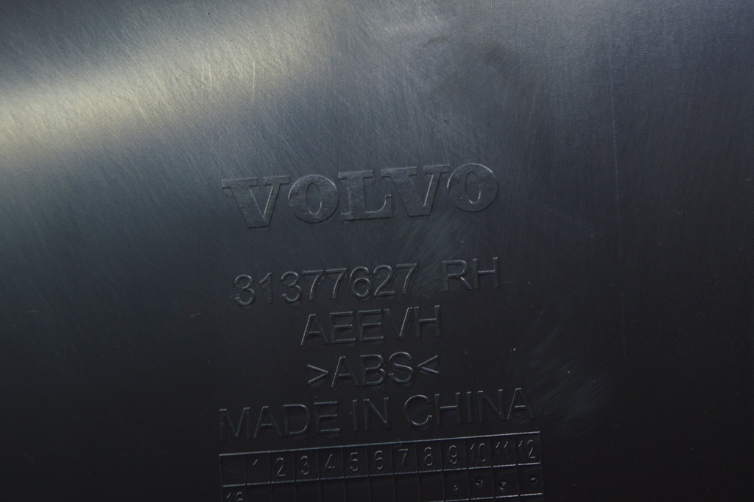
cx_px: 377
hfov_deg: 24.6
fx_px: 1726
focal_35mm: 82
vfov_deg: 16.5
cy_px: 251
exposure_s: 1/40
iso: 400
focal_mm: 55
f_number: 5.6
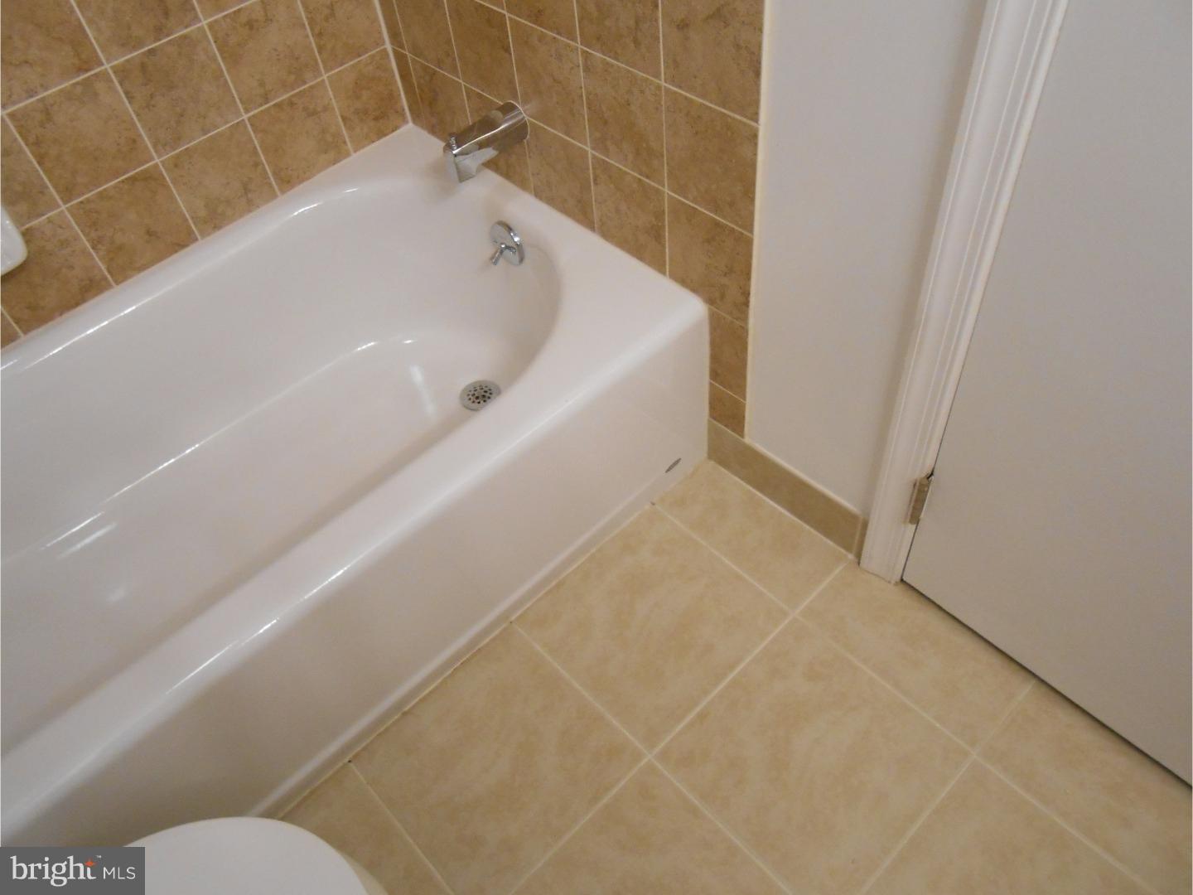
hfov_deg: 67.3
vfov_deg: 53.1
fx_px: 896
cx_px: 596
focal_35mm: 26
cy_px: 448
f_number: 3.5
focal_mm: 4.6
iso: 320
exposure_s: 1/30
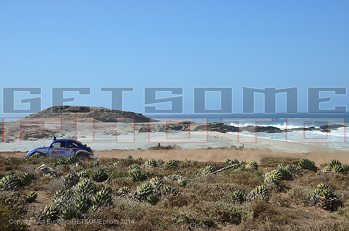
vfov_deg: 27.9
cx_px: 174
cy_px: 116
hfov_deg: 41.2
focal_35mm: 48
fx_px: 464
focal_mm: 32
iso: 200
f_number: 7.1
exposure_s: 1/640
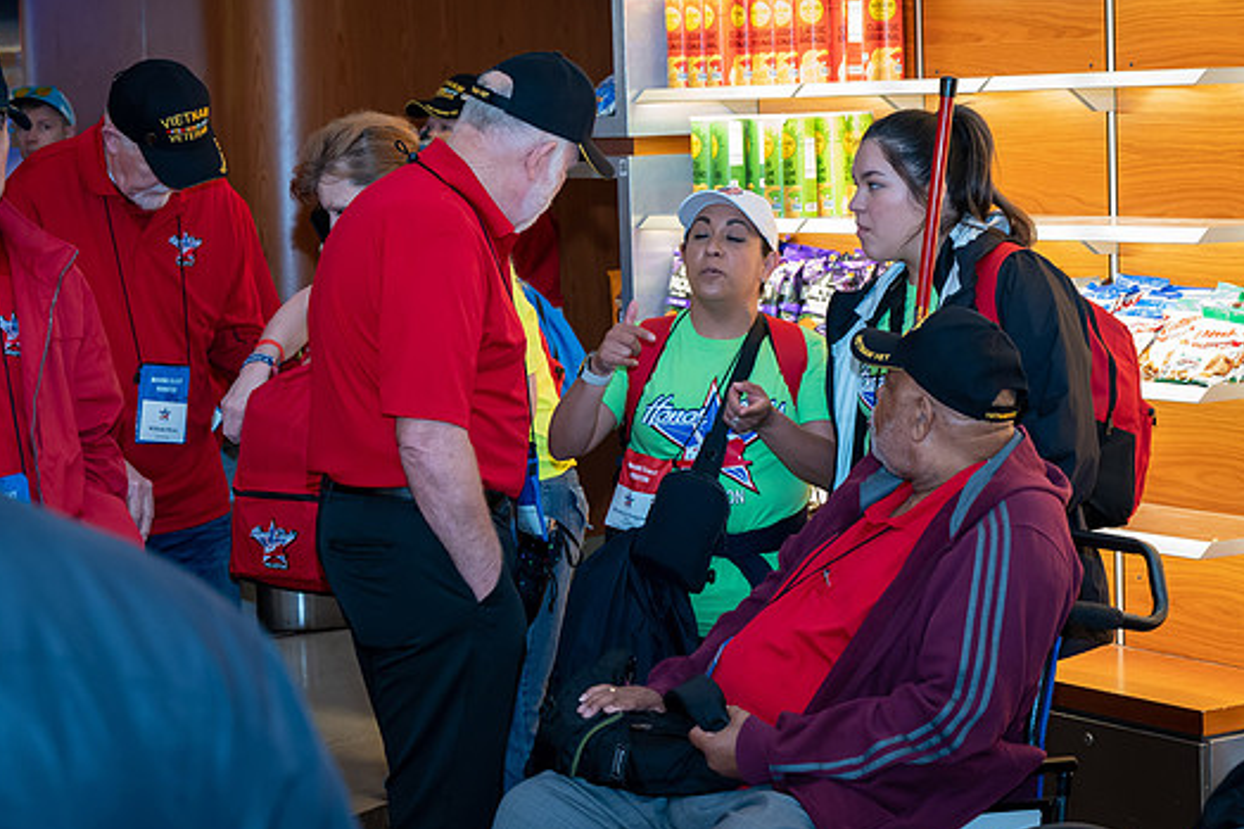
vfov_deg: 16.4
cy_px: 411
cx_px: 615
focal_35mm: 83
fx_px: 2867
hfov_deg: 24.5
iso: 4000
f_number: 6
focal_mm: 75
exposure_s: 1/100
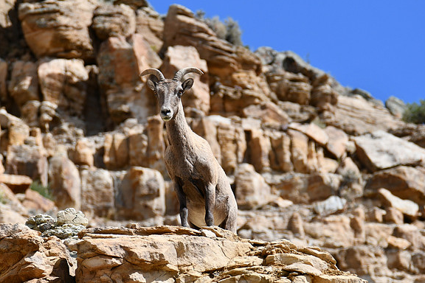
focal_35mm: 453
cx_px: 213
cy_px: 141
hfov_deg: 4.6
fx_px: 5347
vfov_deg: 3.0
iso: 180
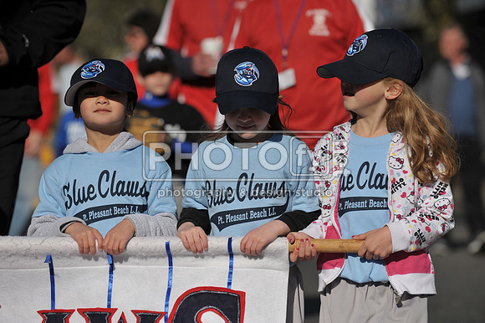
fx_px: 2693
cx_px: 242
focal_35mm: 200
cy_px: 162
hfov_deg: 10.3
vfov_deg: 6.9
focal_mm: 200
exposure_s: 1/6400
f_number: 5.6
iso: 400
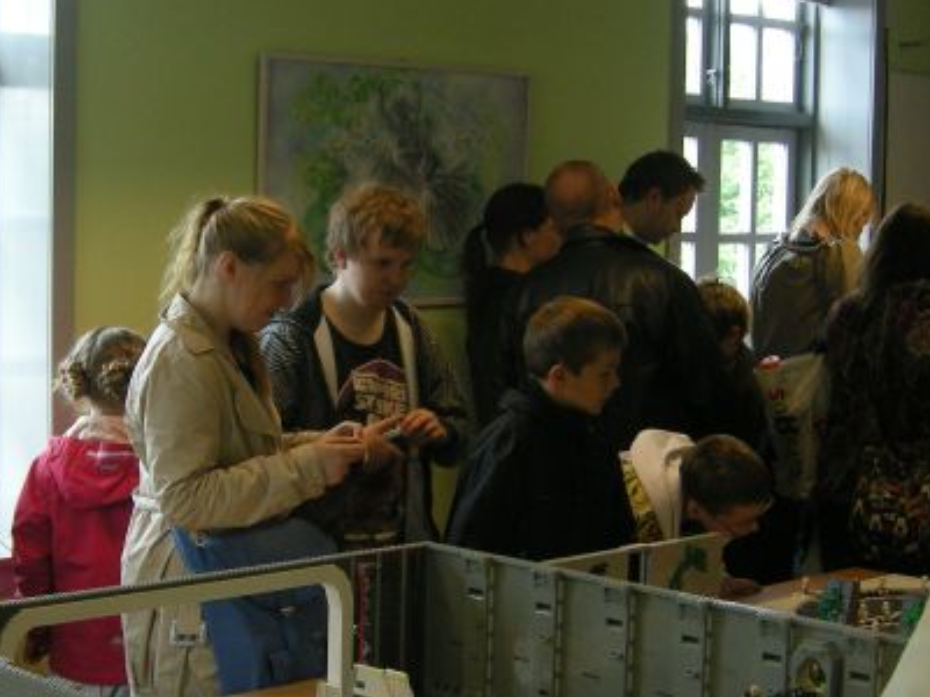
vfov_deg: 20.4
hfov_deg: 27.0
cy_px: 427
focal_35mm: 72
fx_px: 1934
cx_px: 381
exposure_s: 1/65.5
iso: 150
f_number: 2.7
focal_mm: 7.5
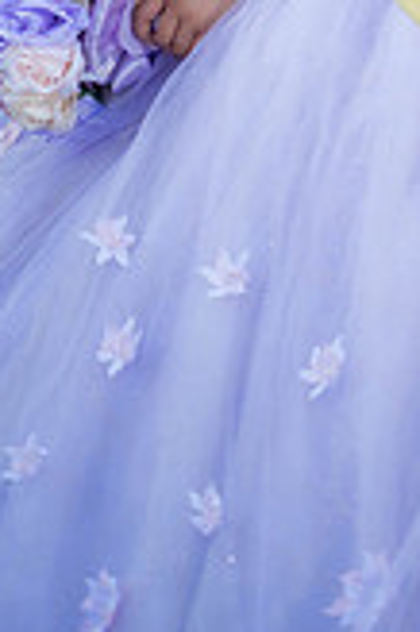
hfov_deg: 5.9
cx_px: 478
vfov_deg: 8.7
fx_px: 4086
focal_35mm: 233
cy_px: -212
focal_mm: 85
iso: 125
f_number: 1.8
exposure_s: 1/1250
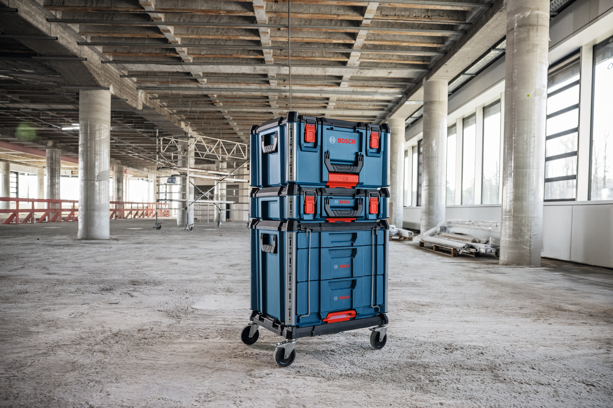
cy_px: 204
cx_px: 306
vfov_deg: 45.7
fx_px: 485
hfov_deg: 64.6
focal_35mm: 28
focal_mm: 28.5
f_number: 5
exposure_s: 1/320
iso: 2500
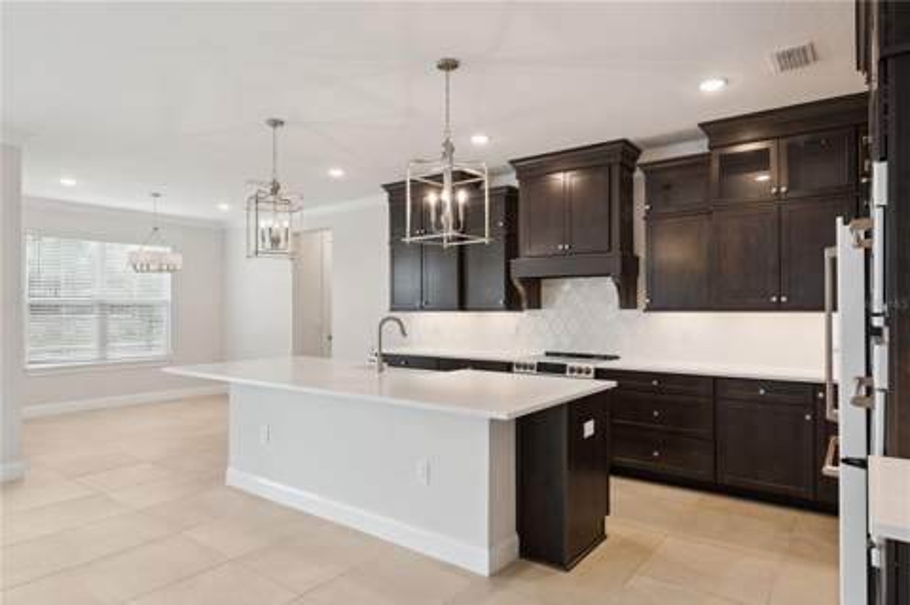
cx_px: 455
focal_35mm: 22
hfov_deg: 79.9
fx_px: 543
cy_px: 302
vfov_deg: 58.2
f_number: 8
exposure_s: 1/60
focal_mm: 21.5
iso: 1000
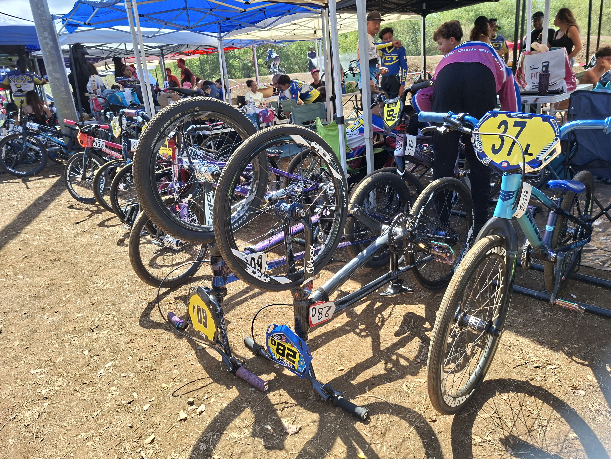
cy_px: 230
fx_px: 406
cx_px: 306
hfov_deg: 73.9
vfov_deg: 58.9
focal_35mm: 23
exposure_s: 1/778
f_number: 1.8
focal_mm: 5.54
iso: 50
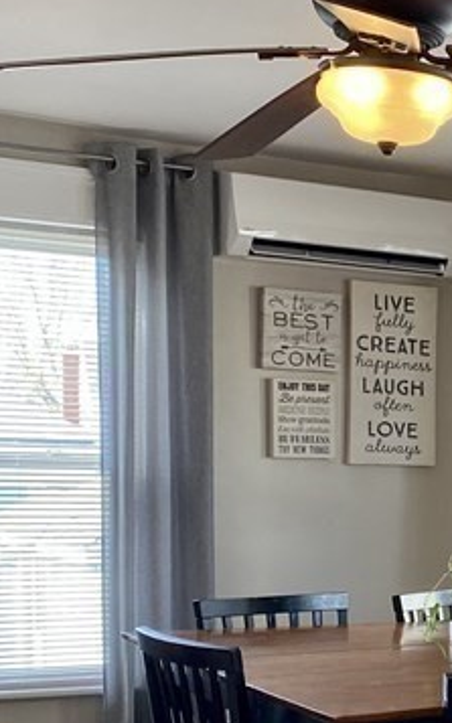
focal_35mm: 79
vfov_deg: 25.5
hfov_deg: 14.8
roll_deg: -2.3
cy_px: 628
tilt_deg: -6.6
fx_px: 1558
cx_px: 760
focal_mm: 4.25
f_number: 1.8
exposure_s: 1/60
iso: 80
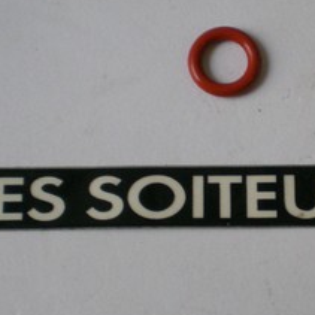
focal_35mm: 118
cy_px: 146
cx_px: 239
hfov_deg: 14.7
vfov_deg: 14.8
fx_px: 1215
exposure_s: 1/44.8
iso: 200
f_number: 3.5
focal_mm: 7.4
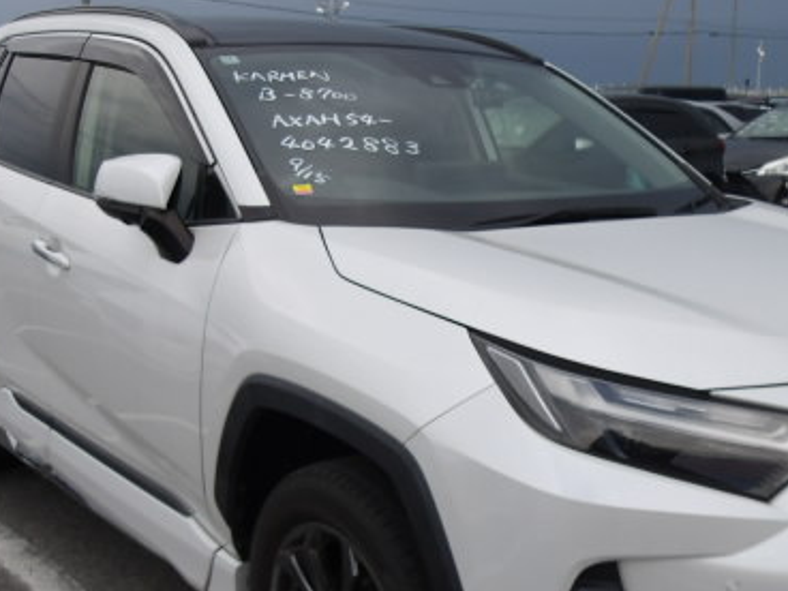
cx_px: 520
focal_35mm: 47
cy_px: 422
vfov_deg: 30.5
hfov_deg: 40.0
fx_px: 1070
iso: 109
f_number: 10.4
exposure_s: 1/60
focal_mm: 4.9
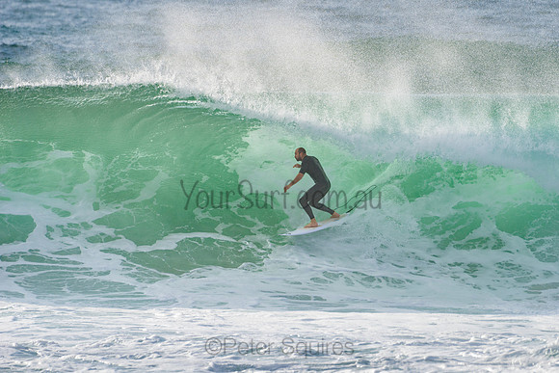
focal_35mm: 612
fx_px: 9509
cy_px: 186
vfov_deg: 2.2
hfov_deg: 3.4
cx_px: 342
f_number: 5.6
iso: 320
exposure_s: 1/2000
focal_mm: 500
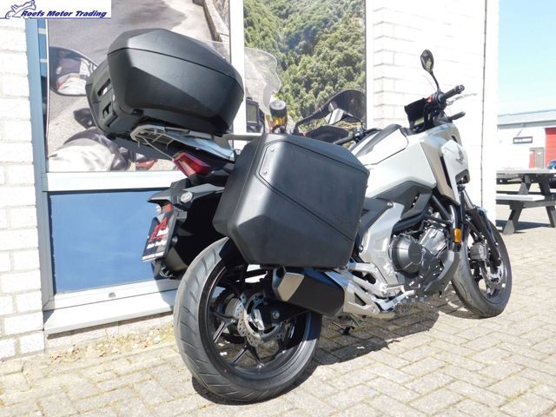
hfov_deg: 60.0
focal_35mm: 30
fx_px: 482
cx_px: 278
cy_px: 208
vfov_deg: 46.8
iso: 125
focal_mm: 5.3
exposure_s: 1/640
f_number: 3.2
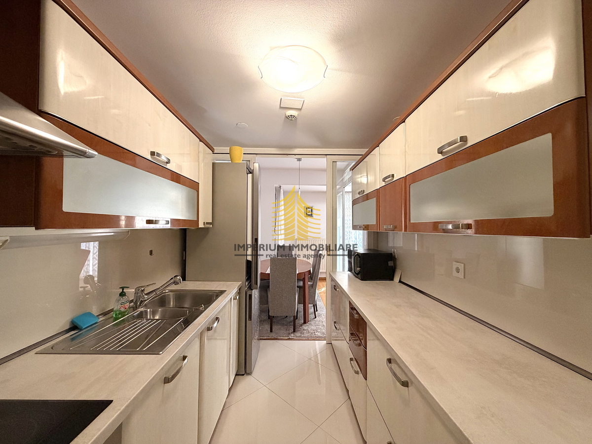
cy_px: 222
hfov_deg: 102.1
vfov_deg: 85.7
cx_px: 296
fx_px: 239
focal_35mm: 14
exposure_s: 1/50
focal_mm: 2.22
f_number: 2.2
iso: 320
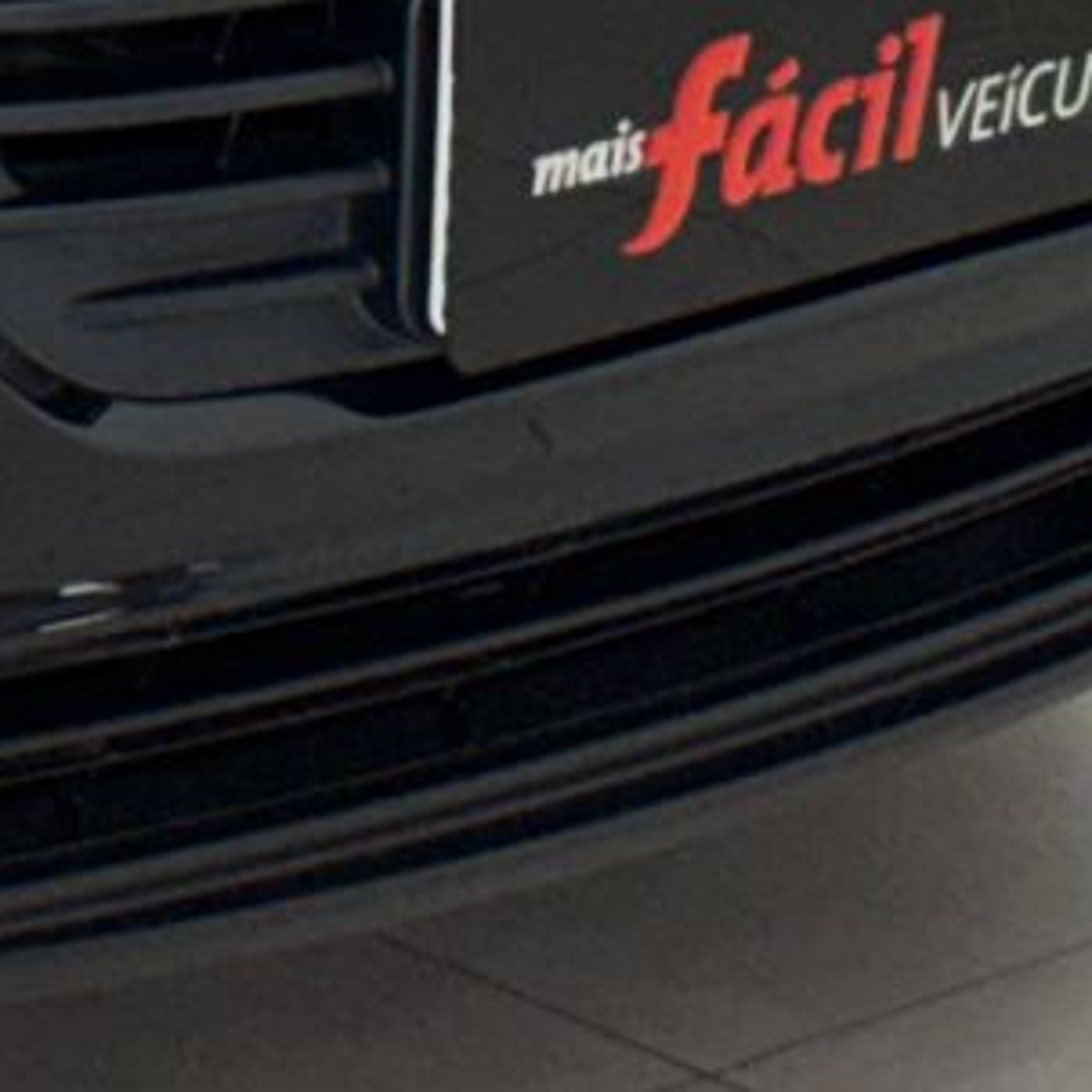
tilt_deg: -12.3
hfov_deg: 6.2
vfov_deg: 6.4
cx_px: -1566
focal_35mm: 270
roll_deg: +2.0
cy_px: -814
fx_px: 9636
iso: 100
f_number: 1.78
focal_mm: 6.76
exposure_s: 1/120
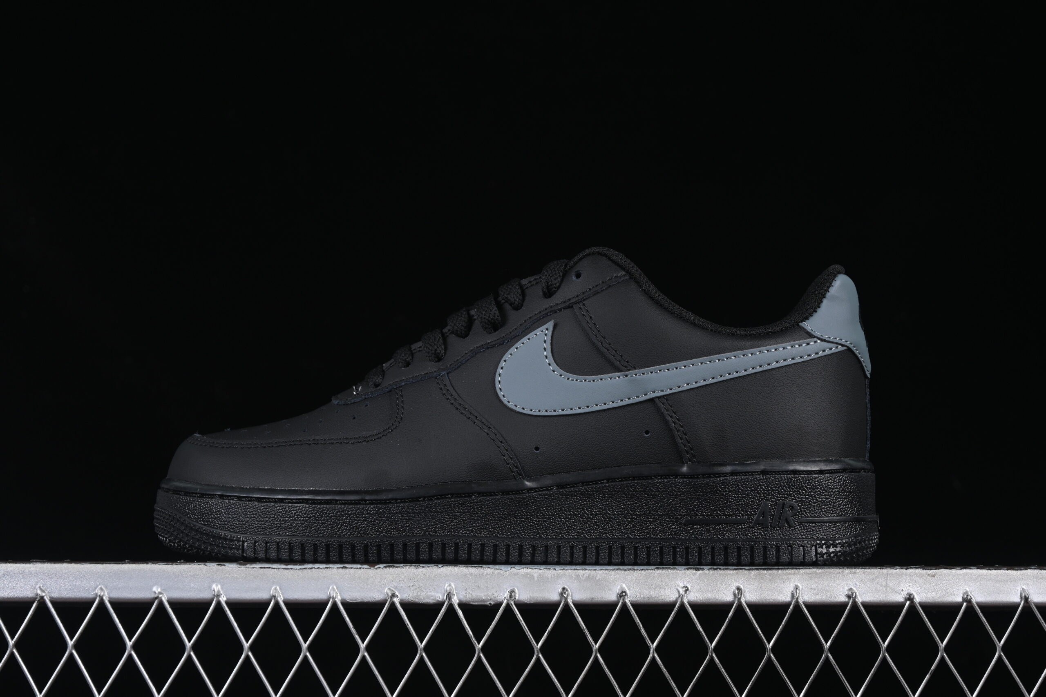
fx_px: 2179
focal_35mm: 75
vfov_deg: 18.2
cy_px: 348
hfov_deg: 27.0
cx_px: 523
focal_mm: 50
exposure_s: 1/60
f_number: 6.3
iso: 160
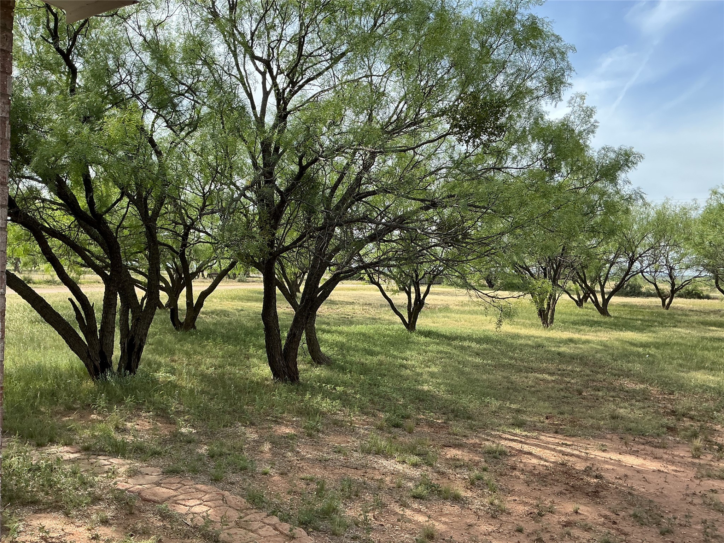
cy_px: 272
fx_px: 607
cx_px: 362
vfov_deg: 48.2
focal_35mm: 29
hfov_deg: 61.7
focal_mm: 3
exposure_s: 1/586
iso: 25
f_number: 1.8
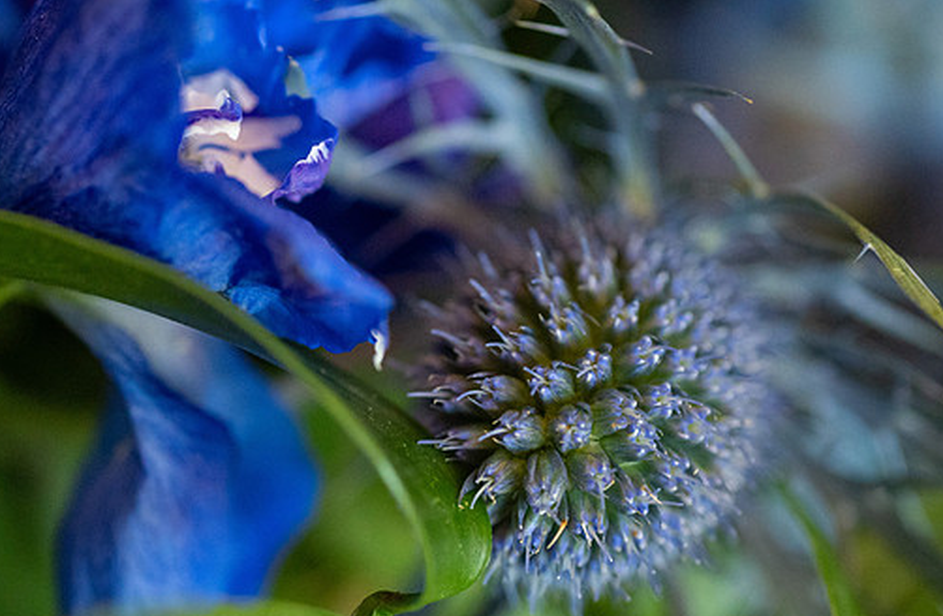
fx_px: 2343
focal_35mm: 90
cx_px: 260
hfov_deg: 22.6
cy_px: 436
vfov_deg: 14.9
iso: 4000
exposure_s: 1/200
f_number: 5.6
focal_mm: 60
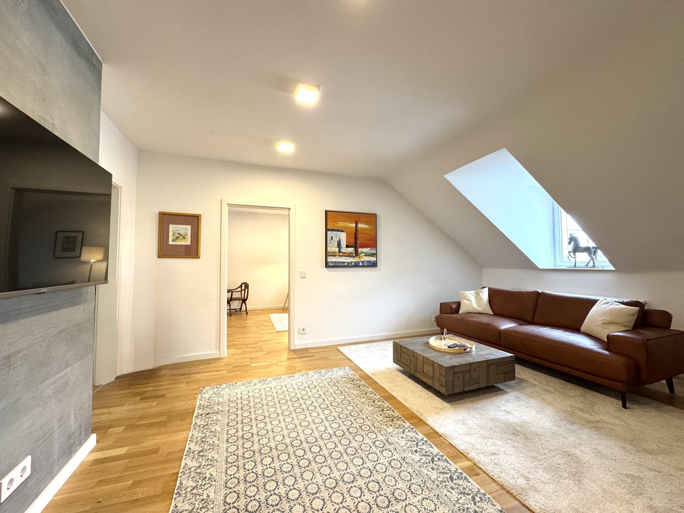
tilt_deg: +1.1
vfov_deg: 85.7
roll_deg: -0.1
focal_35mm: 14
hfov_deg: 102.1
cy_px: 256
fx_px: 277
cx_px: 342
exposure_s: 1/100
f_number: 2.2
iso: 250
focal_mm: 2.22
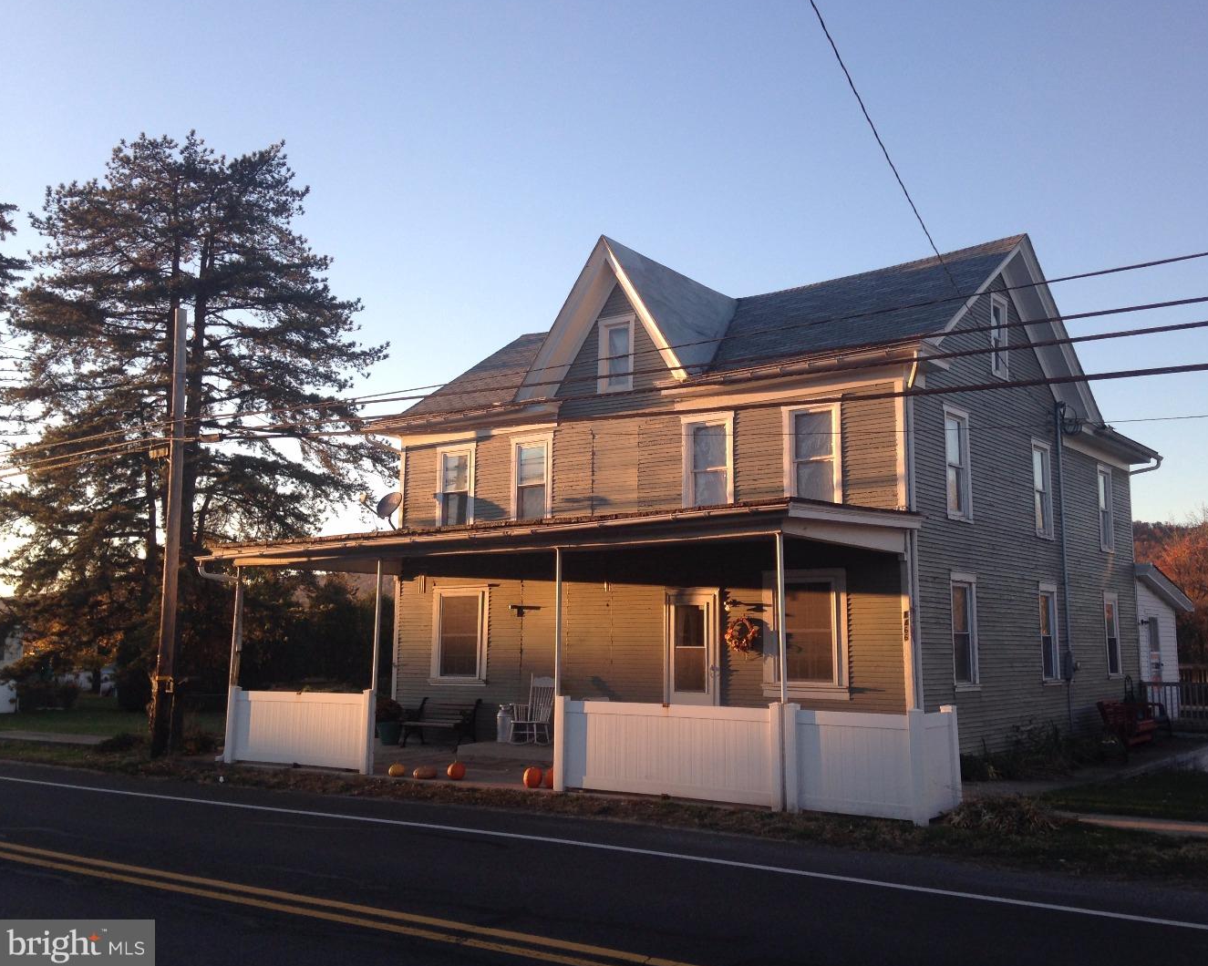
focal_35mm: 35
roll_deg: -0.1
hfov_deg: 51.5
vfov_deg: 42.2
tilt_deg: +7.4
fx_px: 1251
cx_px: 652
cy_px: 480
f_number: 2.4
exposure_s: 1/264
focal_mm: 4.12
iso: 50
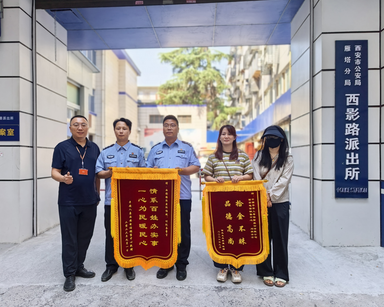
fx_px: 295
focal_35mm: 26
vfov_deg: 54.9
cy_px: 157
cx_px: 185
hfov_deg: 66.0
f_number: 2
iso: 50
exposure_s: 1/407
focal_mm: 8.5
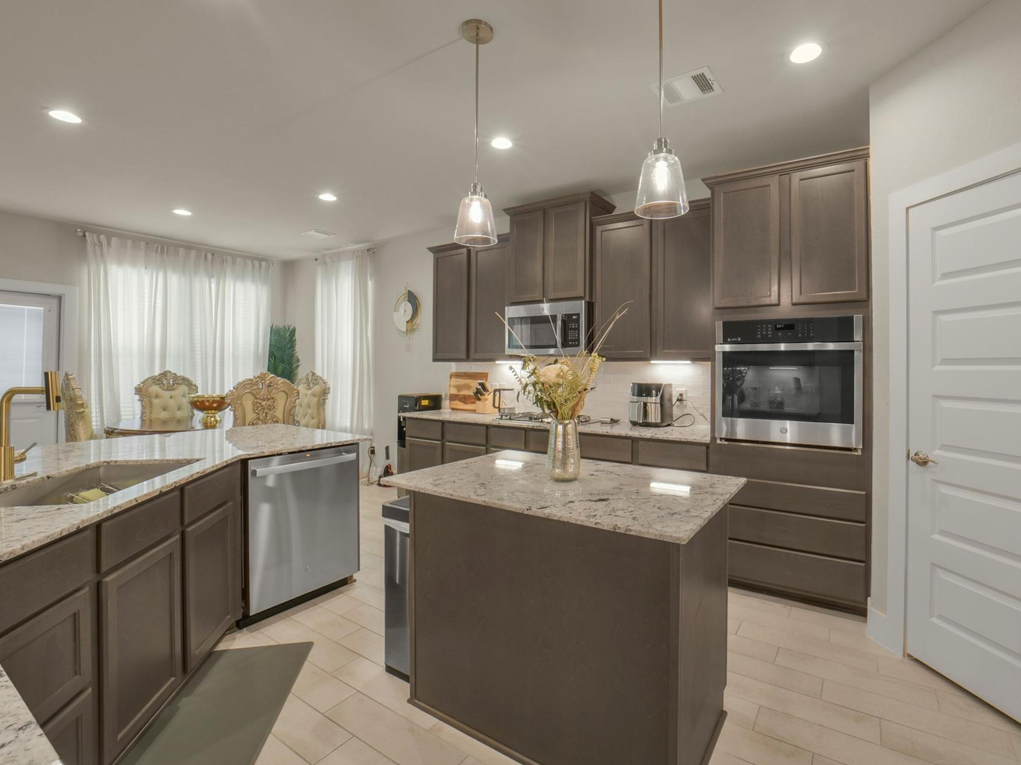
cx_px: 566
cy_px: 379
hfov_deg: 94.1
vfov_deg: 78.1
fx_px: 472
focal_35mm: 16
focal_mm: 14
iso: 500
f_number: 11
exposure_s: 1/13
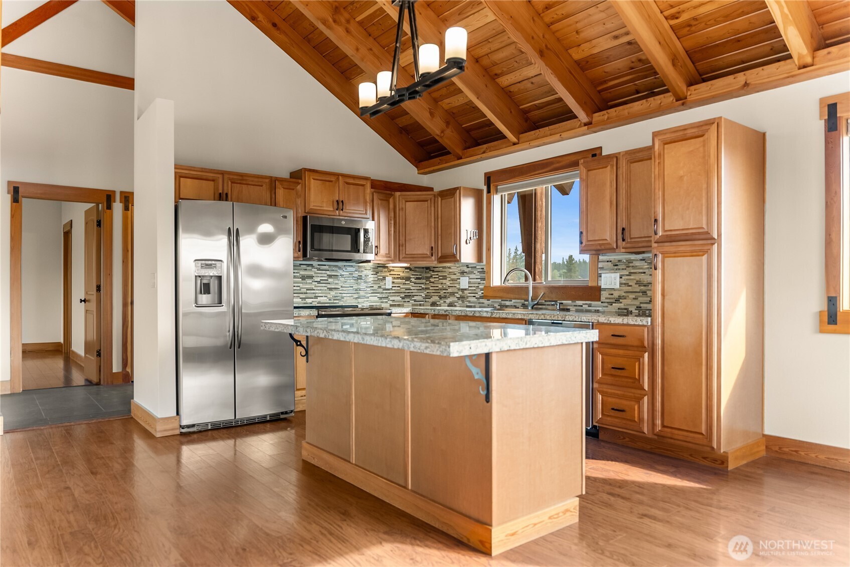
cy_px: 284
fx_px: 567
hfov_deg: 73.7
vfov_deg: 53.2
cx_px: 425
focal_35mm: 24
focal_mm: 24
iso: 400
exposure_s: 1/125
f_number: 2.8
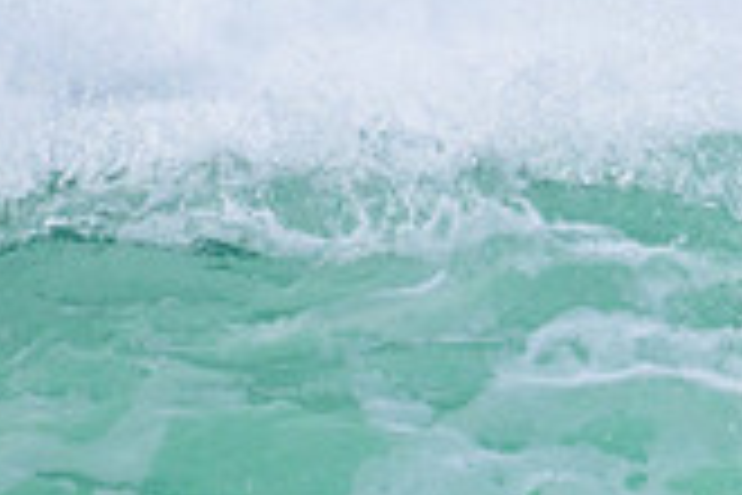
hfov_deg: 0.6
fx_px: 68073
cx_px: 883
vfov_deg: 0.4
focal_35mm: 3303
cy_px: 625
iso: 1600
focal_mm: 800
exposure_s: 1/2000
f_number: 11
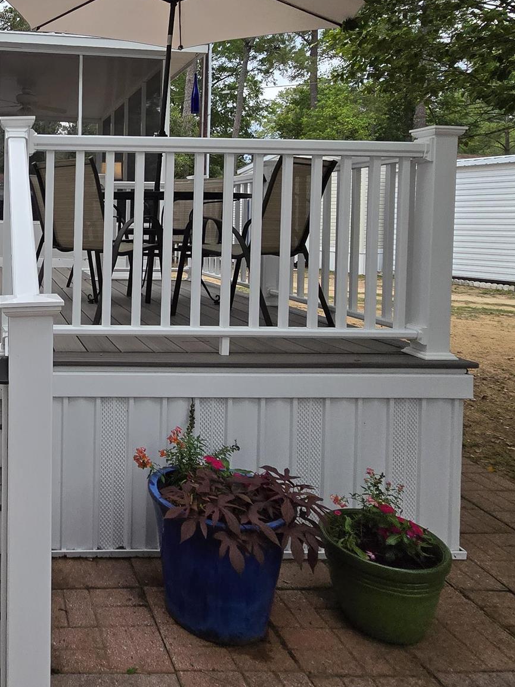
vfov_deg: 65.6
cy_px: 230
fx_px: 516
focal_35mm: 26
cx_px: 18
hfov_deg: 46.0
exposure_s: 1/2000
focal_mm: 2.2
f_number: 2.2
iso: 160
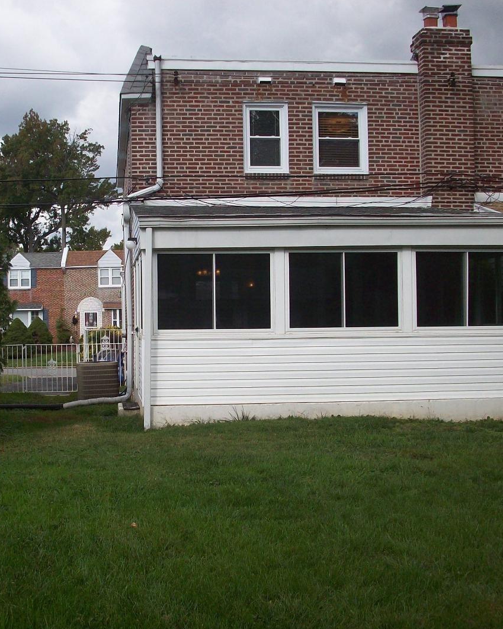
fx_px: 912
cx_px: 175
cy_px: 317
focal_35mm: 49
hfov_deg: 30.7
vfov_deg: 38.0
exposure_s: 1/266
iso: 80
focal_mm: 6.2
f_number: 5.6
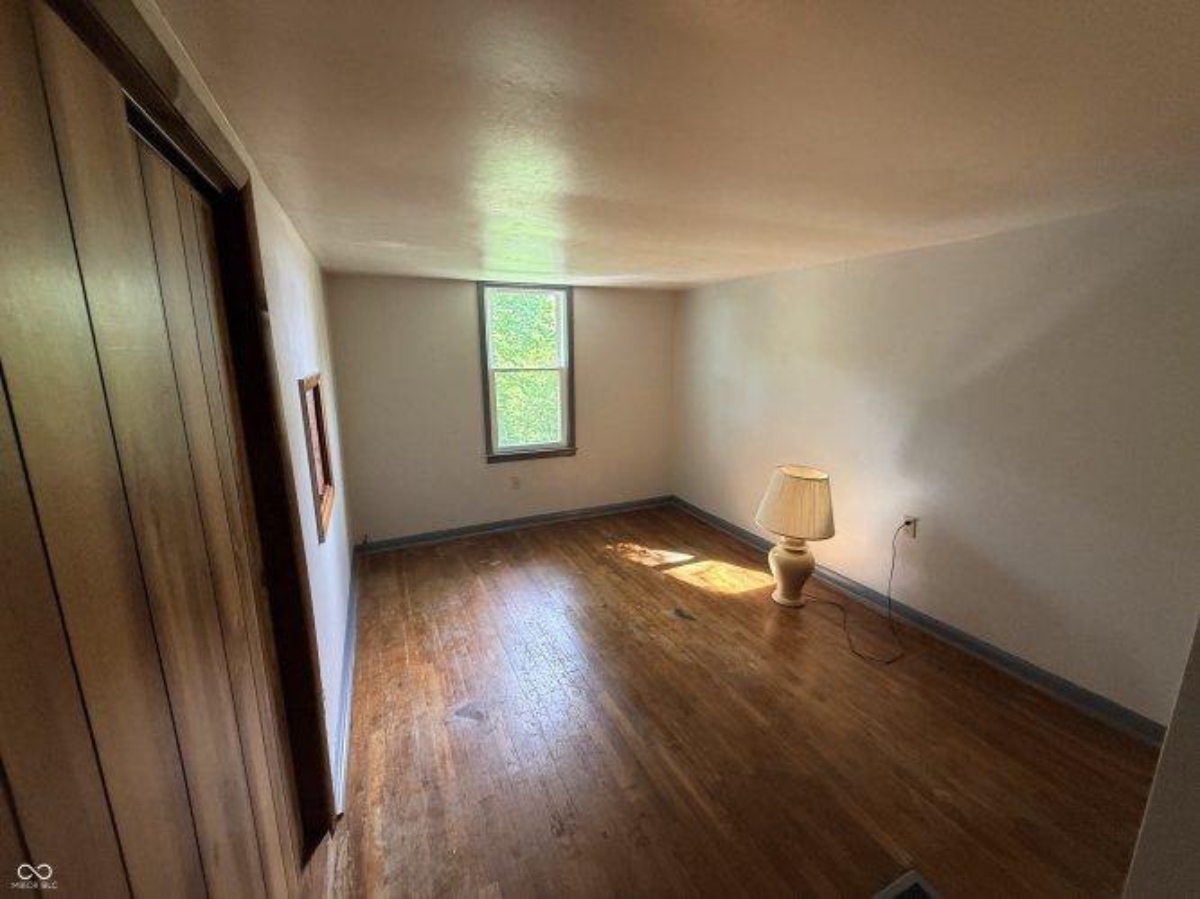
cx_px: 600
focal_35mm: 14
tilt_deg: -10.5
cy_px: 450
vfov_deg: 85.7
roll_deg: +0.0
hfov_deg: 102.1
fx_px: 485
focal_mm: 2.22
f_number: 2.2
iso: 320
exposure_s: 1/99
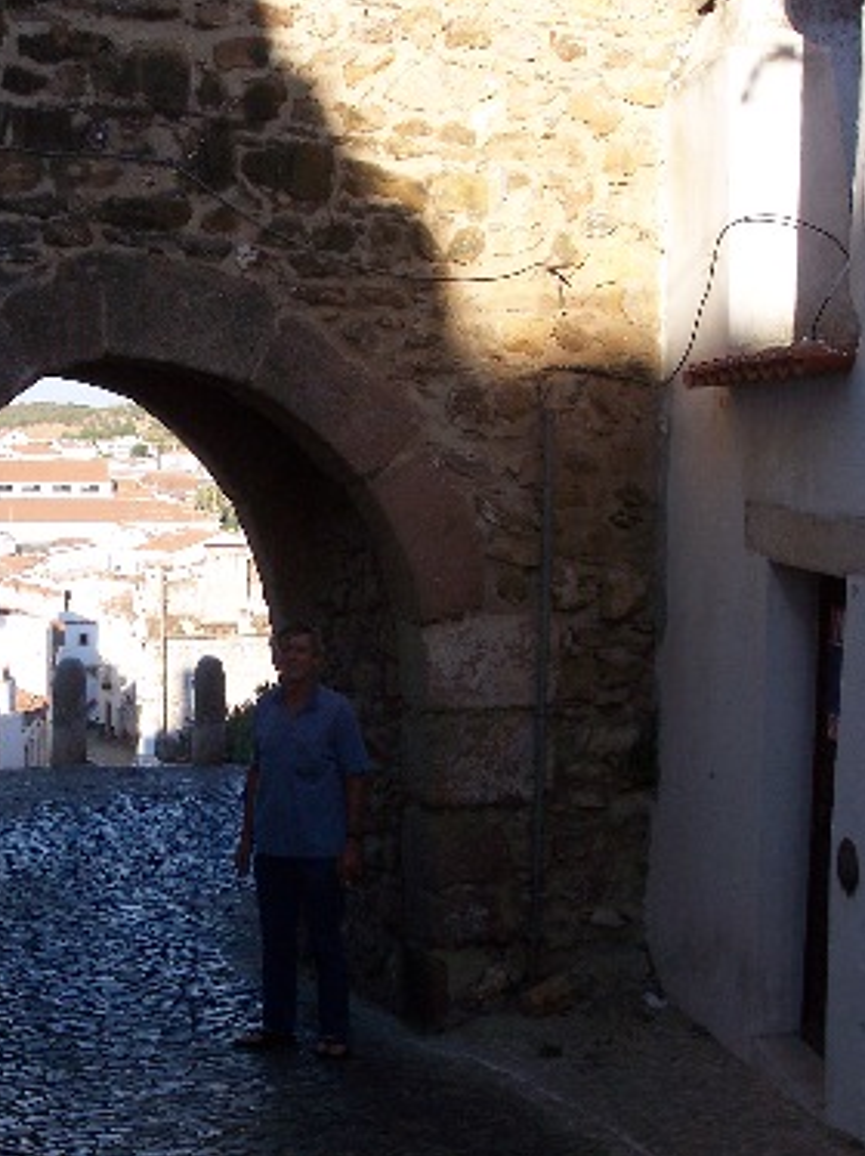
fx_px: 2035
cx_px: 249
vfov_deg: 31.7
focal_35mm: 61
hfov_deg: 23.8
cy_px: 643
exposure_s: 1/350
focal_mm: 8
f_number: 4.8
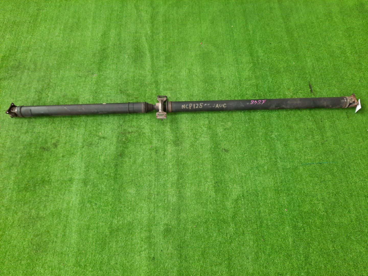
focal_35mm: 25
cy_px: 138
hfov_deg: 69.4
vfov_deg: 54.9
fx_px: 266
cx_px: 184
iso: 109
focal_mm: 4.6
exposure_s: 1/50
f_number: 2
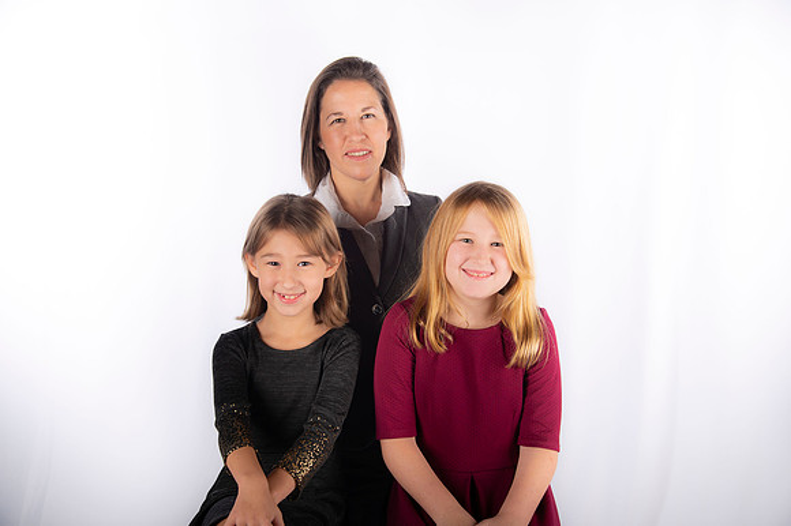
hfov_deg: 39.6
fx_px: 1098
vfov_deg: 27.0
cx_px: 396
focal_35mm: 50
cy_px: 263
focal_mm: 50
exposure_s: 1/200
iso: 100
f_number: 6.3
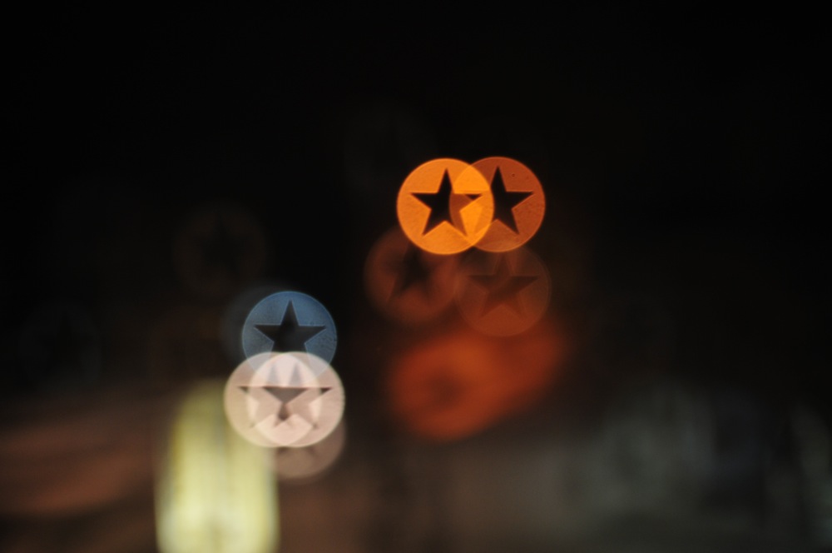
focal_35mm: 75
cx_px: 416
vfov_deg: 18.1
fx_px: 1731
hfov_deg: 27.0
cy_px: 276
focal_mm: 50
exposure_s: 1/20
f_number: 1.4
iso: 400
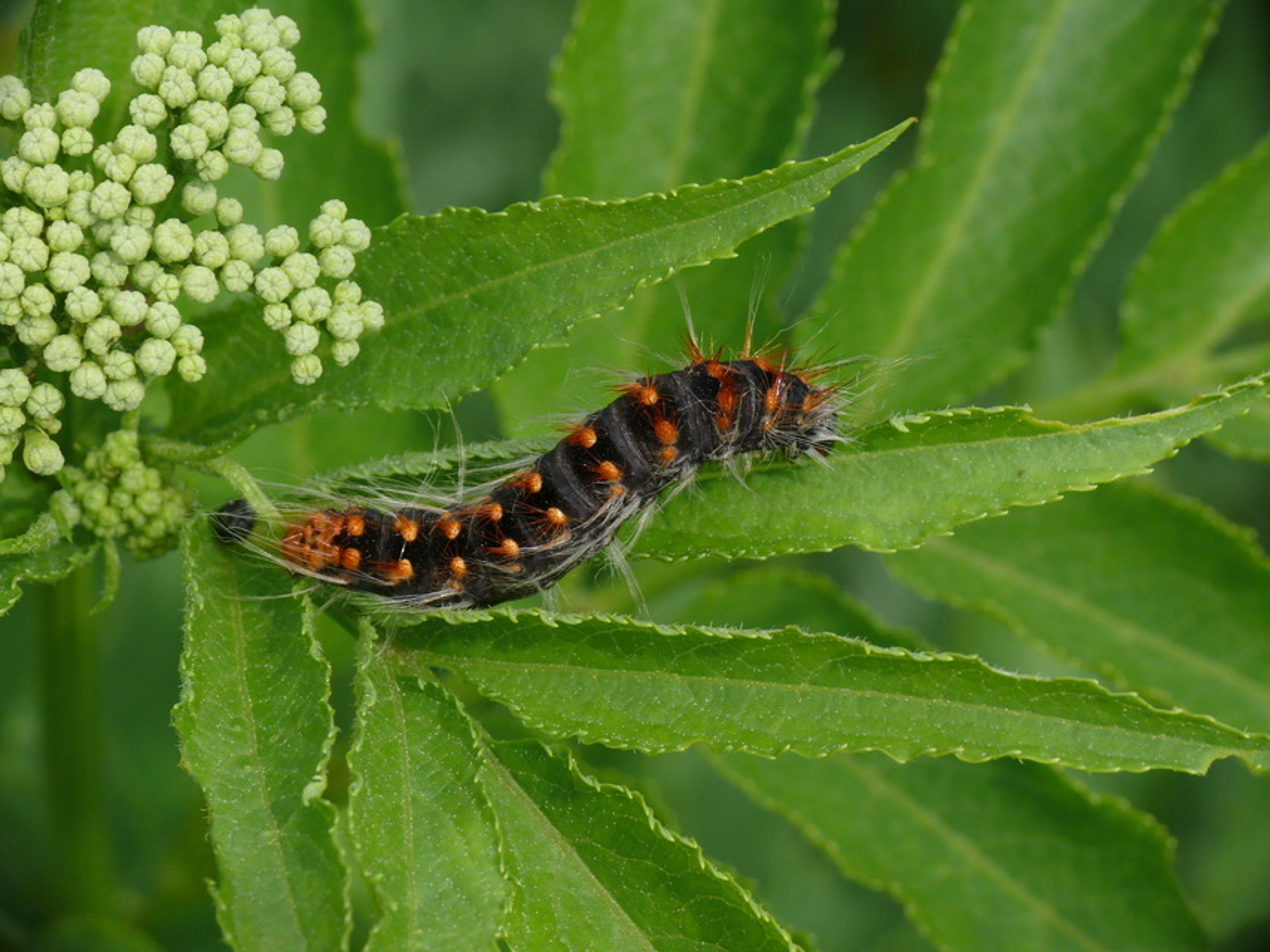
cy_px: 476
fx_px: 4256
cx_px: 635
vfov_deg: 12.8
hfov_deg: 17.0
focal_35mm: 116
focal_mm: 24.4
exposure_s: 1/400
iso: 100
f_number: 5.6
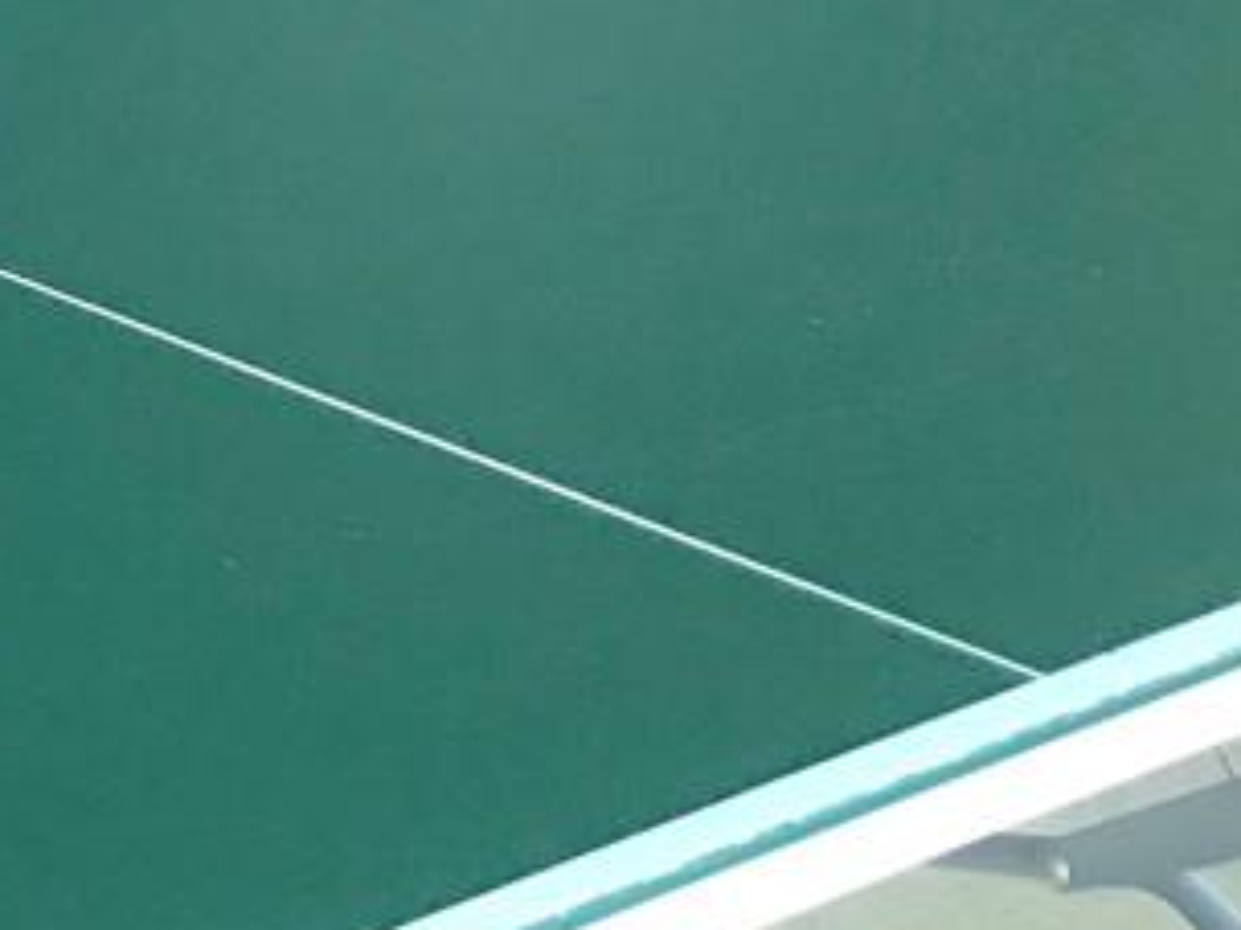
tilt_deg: -11.1
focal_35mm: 148
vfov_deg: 9.6
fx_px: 5304
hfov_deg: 11.9
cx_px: -1225
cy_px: -664
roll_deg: +1.3
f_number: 1.8
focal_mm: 3.99
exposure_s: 1/30
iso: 25
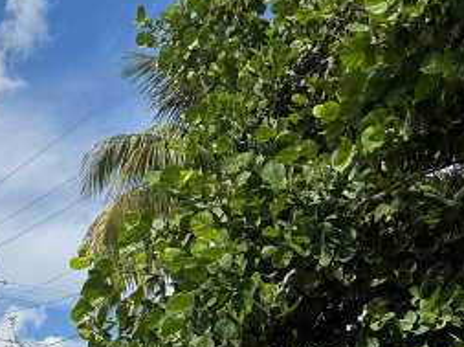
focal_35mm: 76
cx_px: -172
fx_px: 1017
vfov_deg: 17.8
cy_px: 481
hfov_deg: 22.4
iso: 80
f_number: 1.78
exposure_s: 1/5814
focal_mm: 6.76
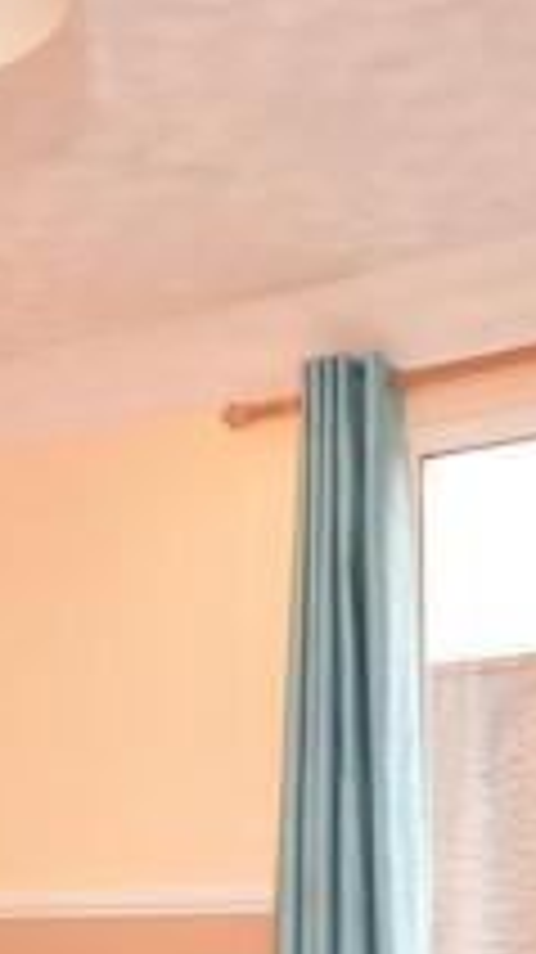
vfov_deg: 29.2
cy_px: 932
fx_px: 1721
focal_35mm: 68
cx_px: -59
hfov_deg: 17.1
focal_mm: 14
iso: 200
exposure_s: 1/125
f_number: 5.6
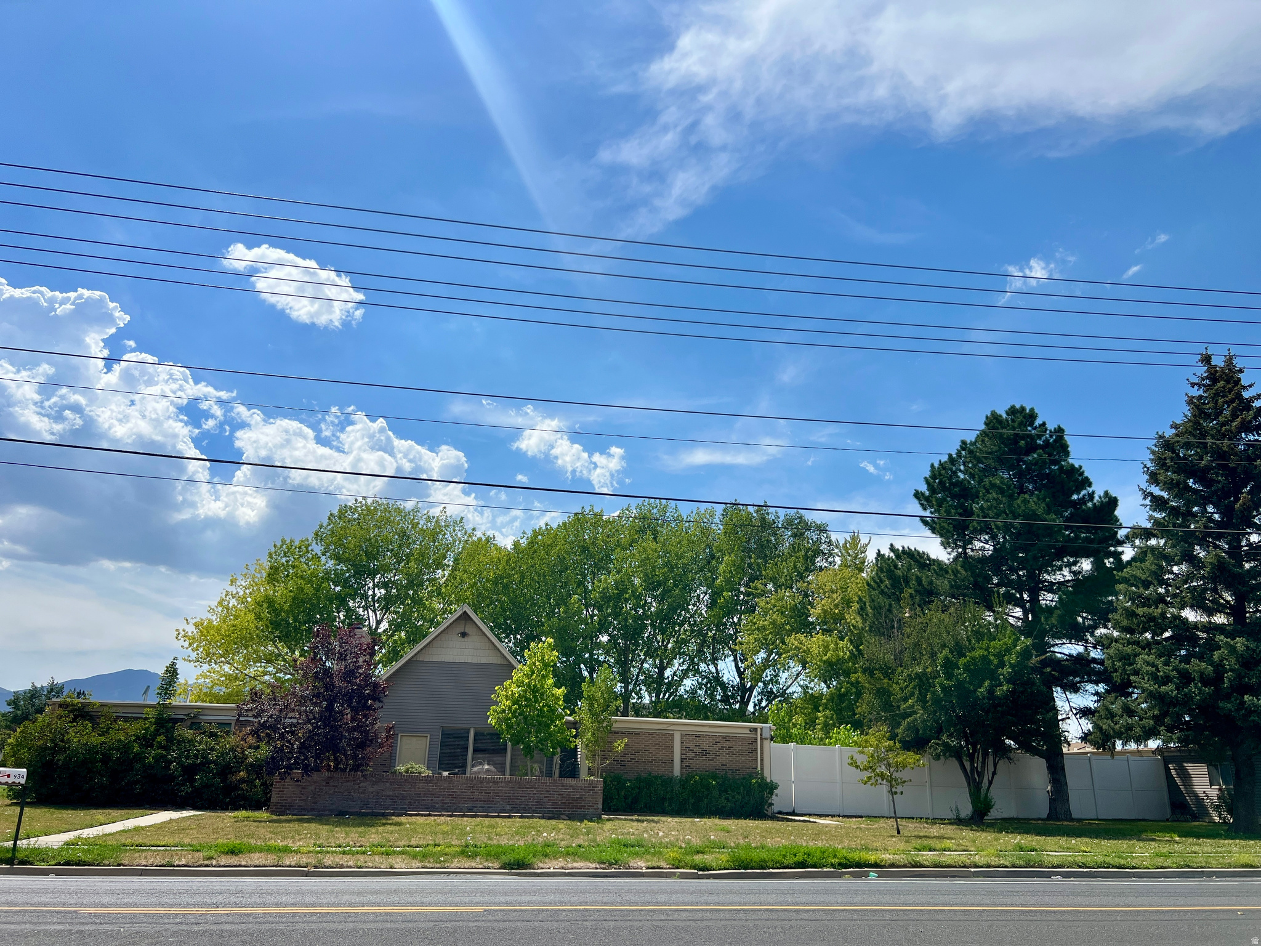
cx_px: 630
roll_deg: -2.3
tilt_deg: +18.0
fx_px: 947
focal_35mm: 26
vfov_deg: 53.1
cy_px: 473
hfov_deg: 67.3
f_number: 1.5
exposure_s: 1/8696
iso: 50
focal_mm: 5.7
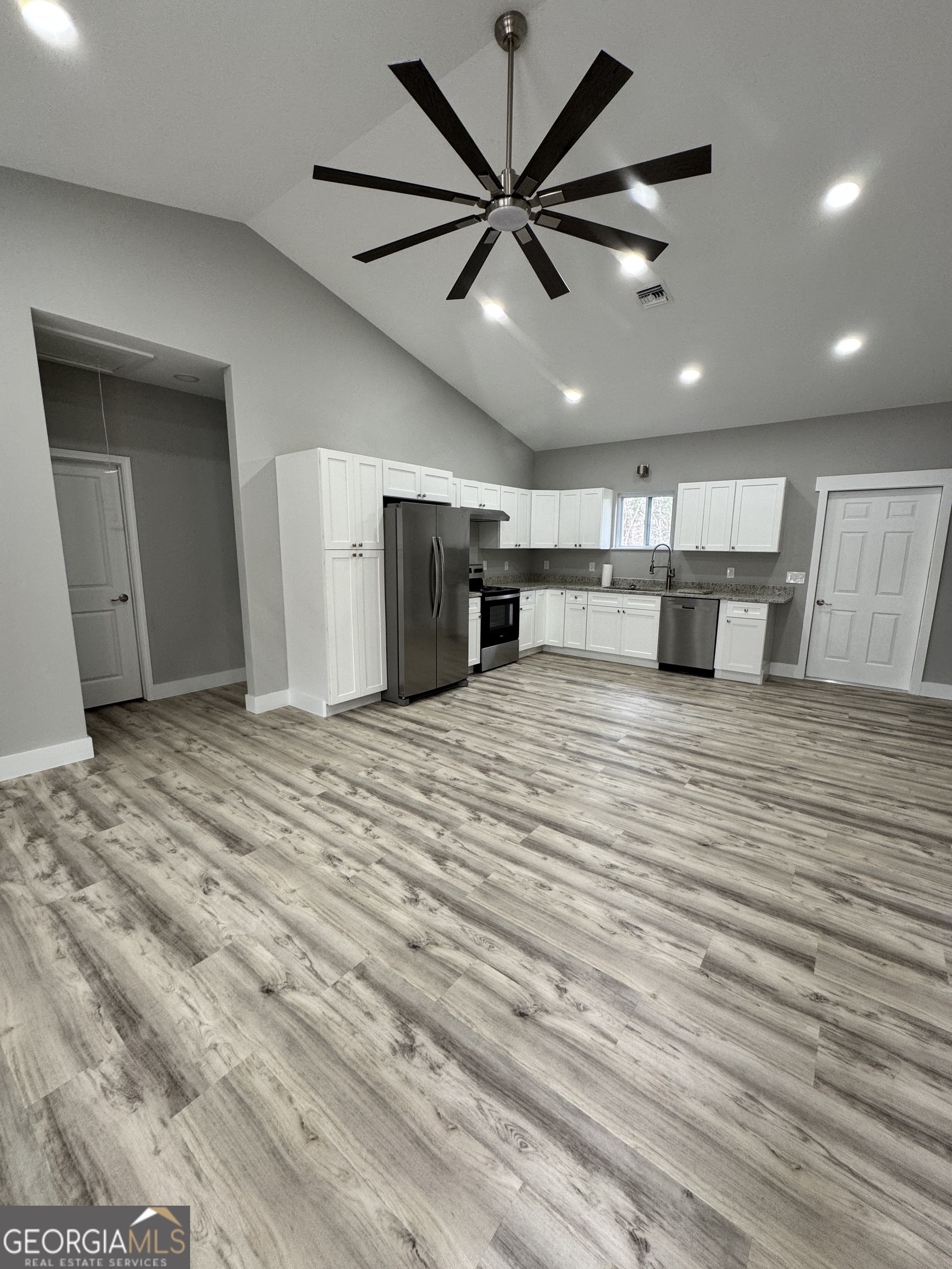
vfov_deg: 102.1
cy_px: 634
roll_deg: -0.2
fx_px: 513
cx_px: 476
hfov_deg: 85.7
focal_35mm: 14
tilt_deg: -10.7
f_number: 2.2
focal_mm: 2.22
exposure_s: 1/120
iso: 125
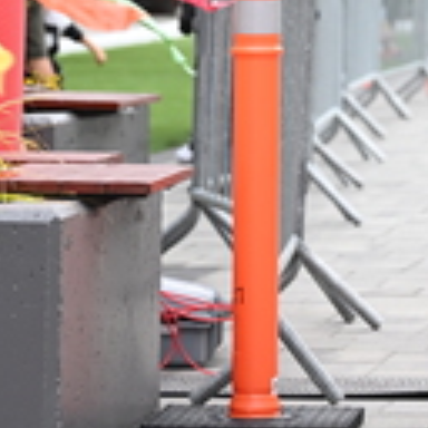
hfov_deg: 6.1
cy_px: -134
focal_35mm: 284
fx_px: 3973
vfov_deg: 6.1
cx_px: 543
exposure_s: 1/2000
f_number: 2.8
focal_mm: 78
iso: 640
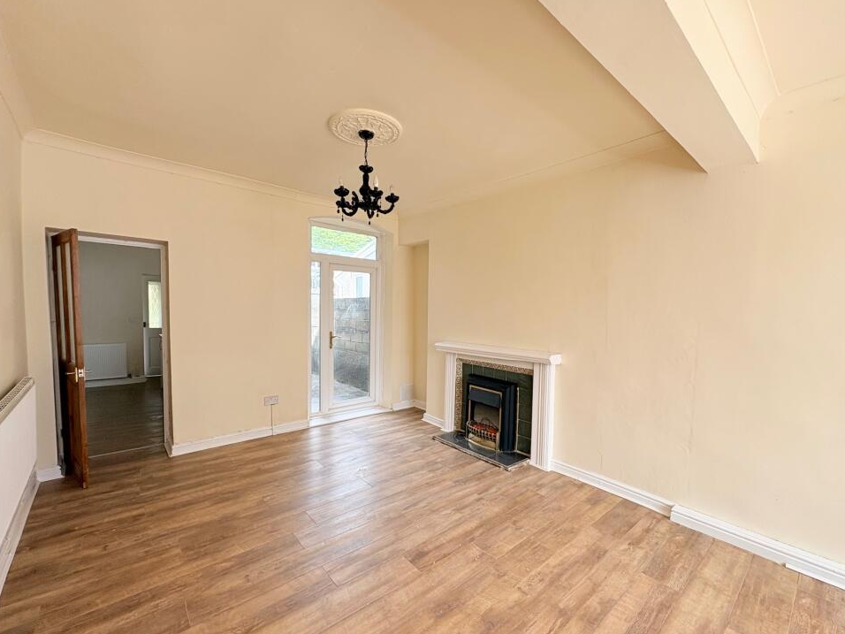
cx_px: 428
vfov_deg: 81.7
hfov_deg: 98.2
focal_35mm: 15
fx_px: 366
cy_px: 329
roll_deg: -0.1
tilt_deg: -2.0
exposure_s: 1/150
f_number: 2.2
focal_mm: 2.22
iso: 64
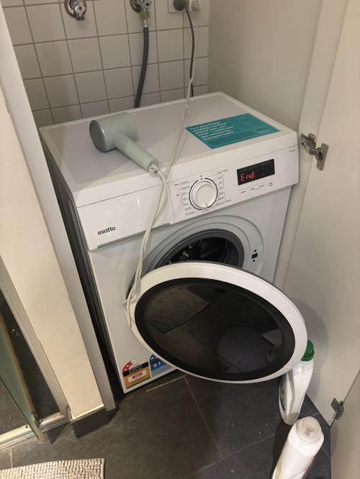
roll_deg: +0.3
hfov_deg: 53.1
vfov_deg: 67.3
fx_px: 360
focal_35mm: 26
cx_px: 180
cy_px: 240
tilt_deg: -37.5
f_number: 1.6
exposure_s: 1/33
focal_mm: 5.96
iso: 400
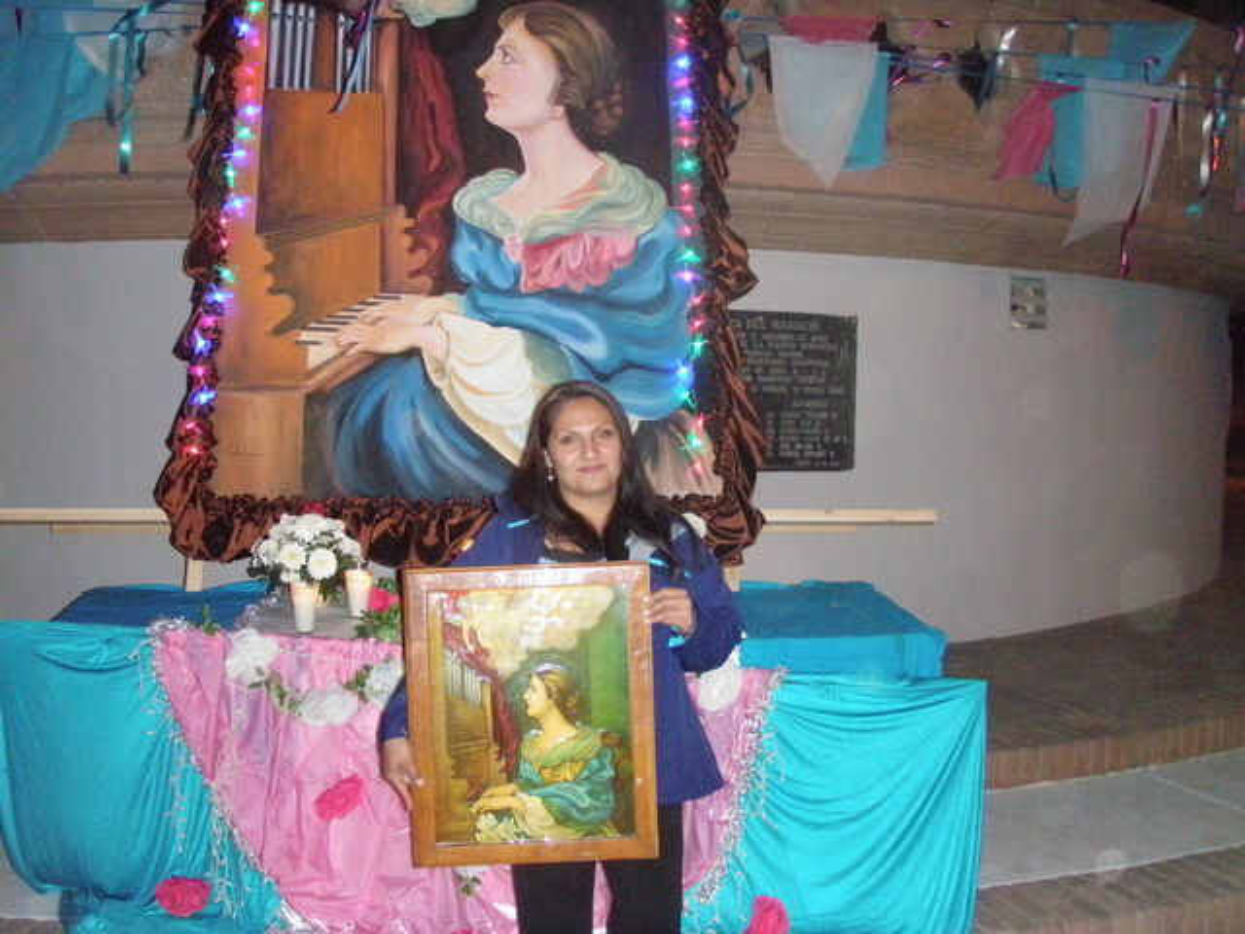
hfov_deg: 49.0
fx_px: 1367
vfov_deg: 37.7
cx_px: 622
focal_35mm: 38
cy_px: 467
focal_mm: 6.7
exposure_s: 1/30
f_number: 3.5
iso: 800
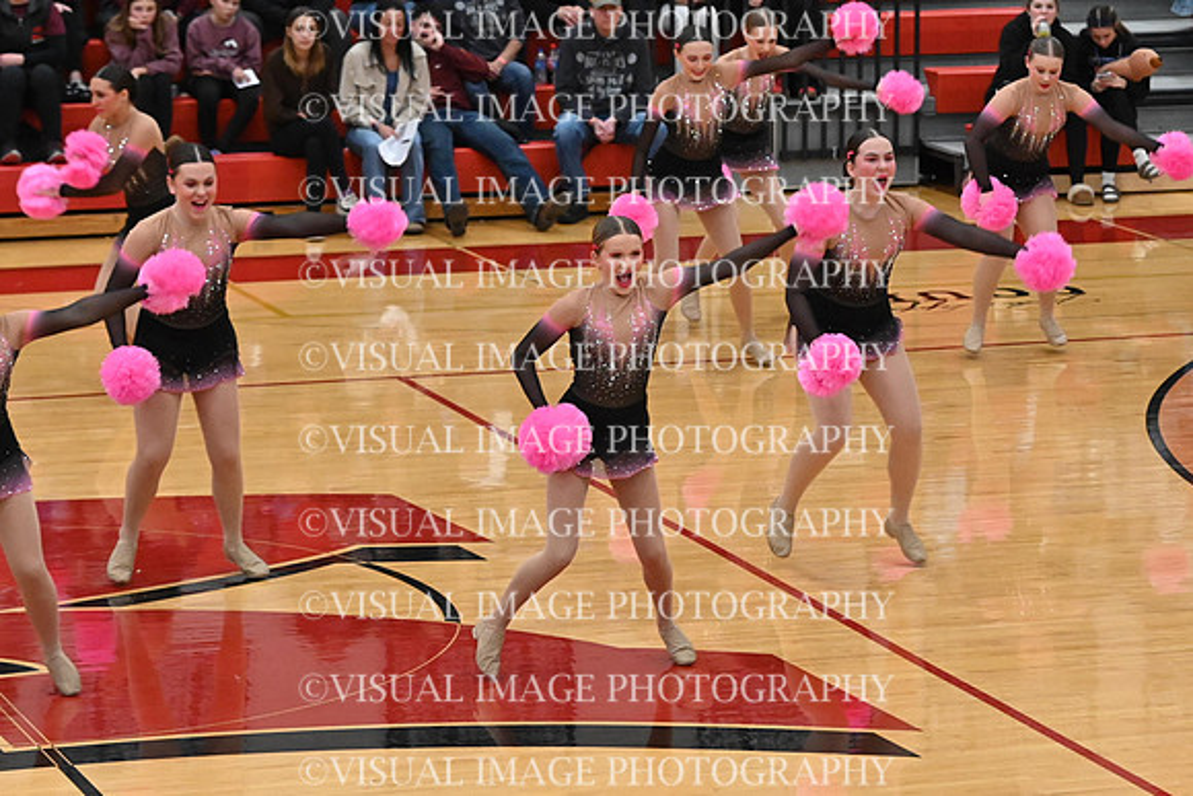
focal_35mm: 153
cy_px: 398
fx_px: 5071
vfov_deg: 9.0
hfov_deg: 13.4
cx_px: 596
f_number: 4
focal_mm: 102
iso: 8000
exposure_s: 1/400
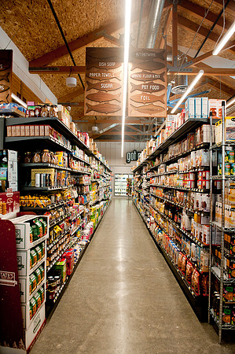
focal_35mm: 24
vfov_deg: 73.8
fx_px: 236
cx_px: 118
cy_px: 177
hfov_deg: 53.0
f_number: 4
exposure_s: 1/200
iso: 640
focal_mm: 24
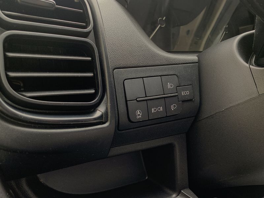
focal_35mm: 26
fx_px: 198
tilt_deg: -19.4
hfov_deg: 67.3
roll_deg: -5.7
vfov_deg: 53.1
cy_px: 99
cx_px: 132
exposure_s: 1/121
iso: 80
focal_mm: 4.25
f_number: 1.8
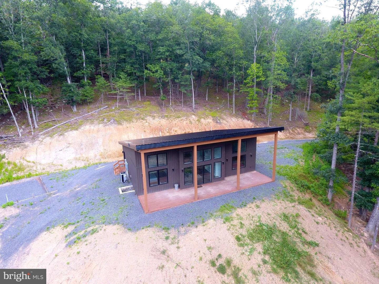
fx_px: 219
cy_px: 142
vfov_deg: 66.0
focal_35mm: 20
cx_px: 190
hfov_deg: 81.7
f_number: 2.8
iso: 100
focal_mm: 3.61
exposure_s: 1/108
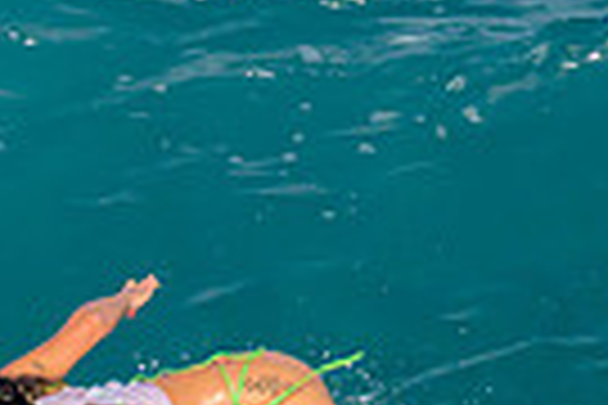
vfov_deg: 0.3
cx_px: 135
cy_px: 384
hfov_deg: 0.5
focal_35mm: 4069
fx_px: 68716
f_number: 11
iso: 900
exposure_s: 1/1600
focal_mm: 690
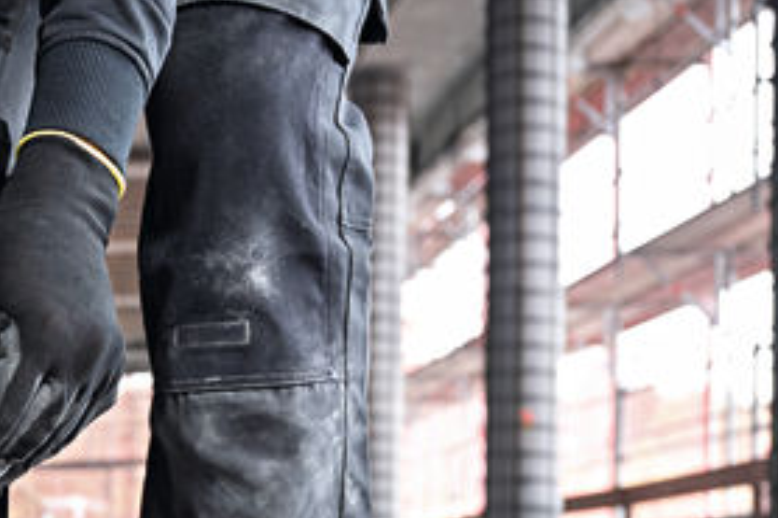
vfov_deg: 14.1
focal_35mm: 95
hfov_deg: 19.3
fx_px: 2052
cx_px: -316
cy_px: 578
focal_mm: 33
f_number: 4.5
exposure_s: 1/100
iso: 640
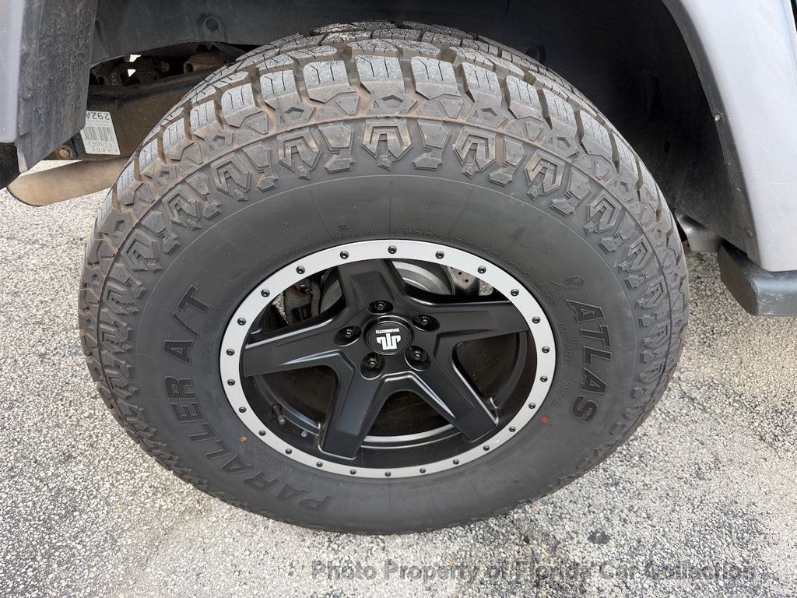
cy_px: 299
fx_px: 553
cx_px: 398
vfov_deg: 56.8
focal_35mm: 24
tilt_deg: -41.1
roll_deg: -1.6
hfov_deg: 71.6
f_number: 1.78
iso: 100
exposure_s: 1/299
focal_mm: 6.76
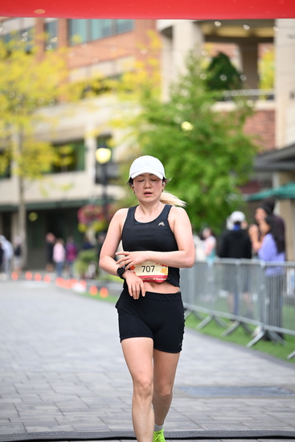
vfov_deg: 15.8
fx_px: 1597
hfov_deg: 10.6
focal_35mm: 130
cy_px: 221
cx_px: 148
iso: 1000
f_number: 2.8
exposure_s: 1/2000
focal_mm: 130
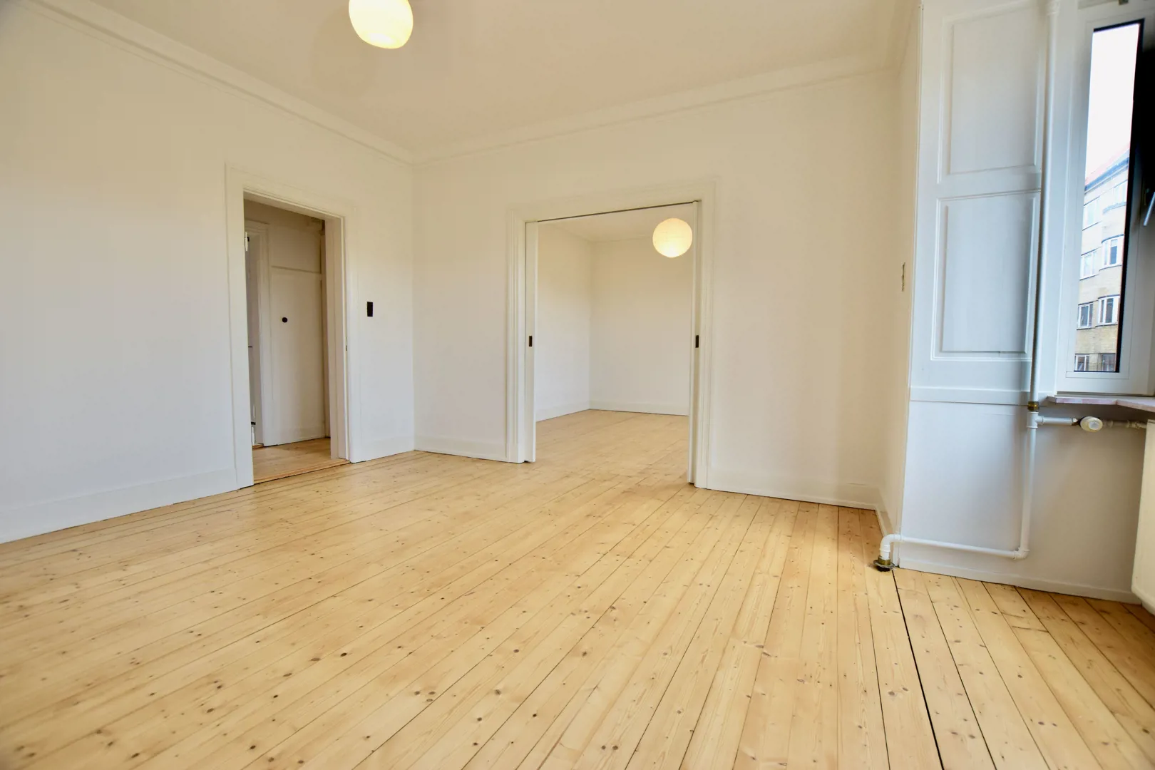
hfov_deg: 100.4
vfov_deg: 77.3
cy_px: 385
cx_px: 578
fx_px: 481
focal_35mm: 15
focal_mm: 10
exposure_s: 1/100
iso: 400
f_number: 5.6
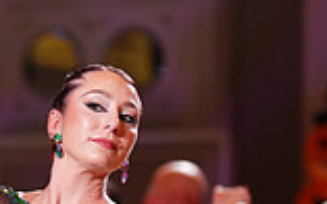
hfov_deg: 4.8
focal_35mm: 436
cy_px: 358
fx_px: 3884
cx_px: -18
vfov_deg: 3.0
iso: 1600
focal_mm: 116
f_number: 2.8
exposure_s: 1/400
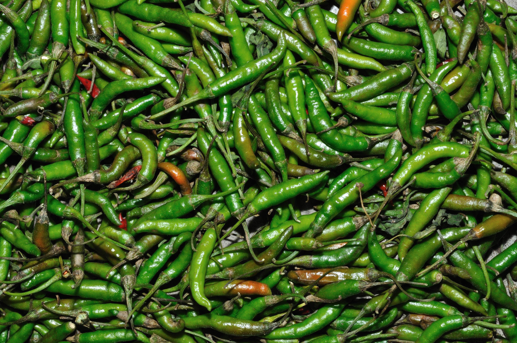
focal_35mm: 78
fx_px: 1119
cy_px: 172
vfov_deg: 17.4
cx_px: 258
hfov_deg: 26.0
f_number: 22
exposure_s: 1/125
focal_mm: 52
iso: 200
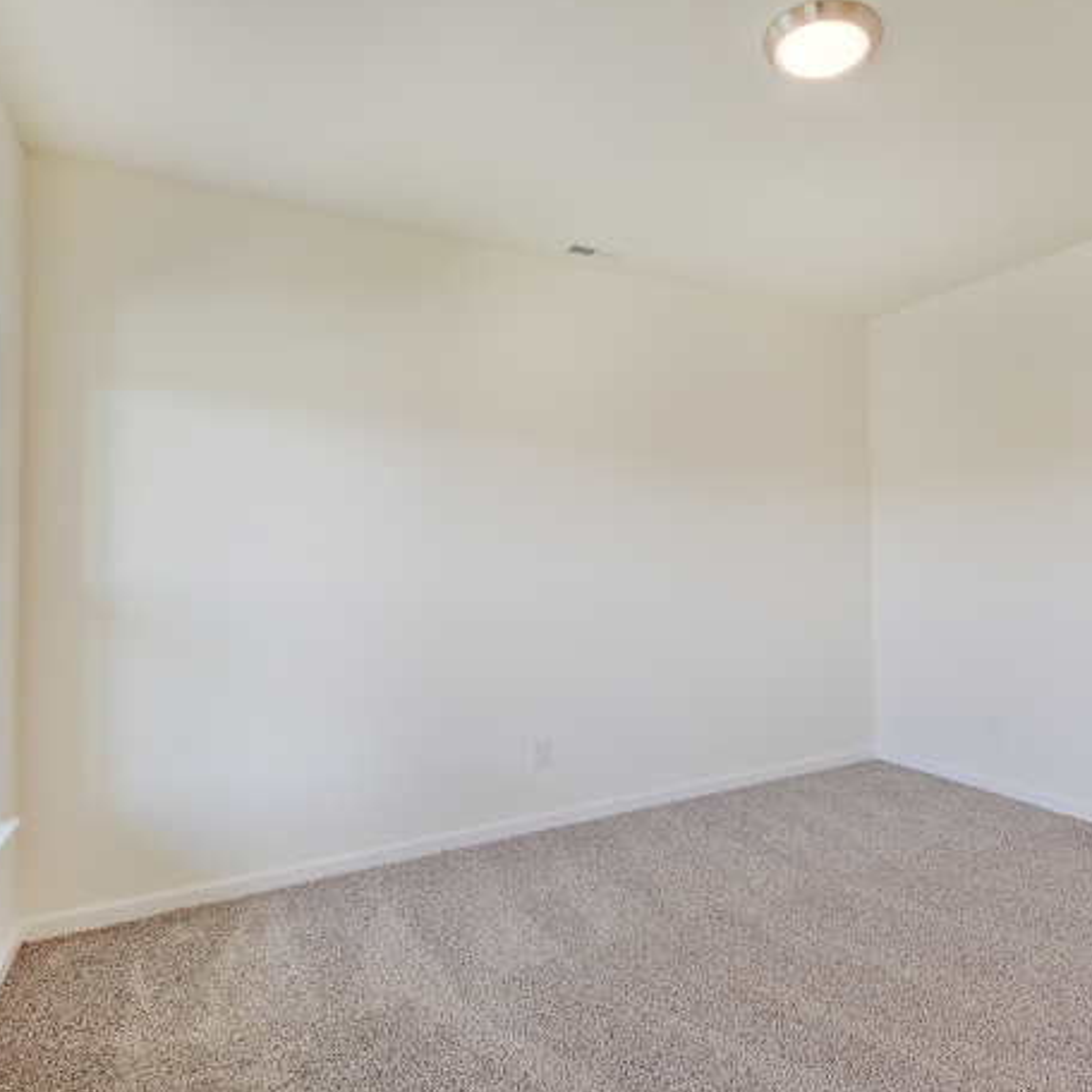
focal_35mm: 21
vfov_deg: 72.1
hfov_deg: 70.5
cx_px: 708
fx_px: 749
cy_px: 548
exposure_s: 1/8
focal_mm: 10
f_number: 9
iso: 100
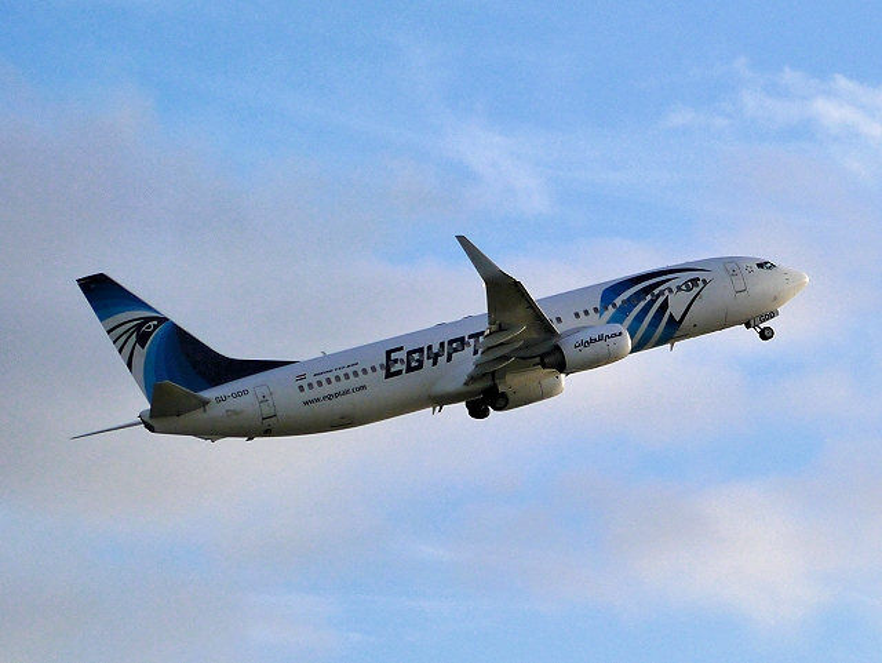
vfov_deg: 12.2
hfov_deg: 16.1
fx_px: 3111
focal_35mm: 122
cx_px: 441
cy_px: 332
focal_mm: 61
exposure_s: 1/1600
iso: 160
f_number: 5
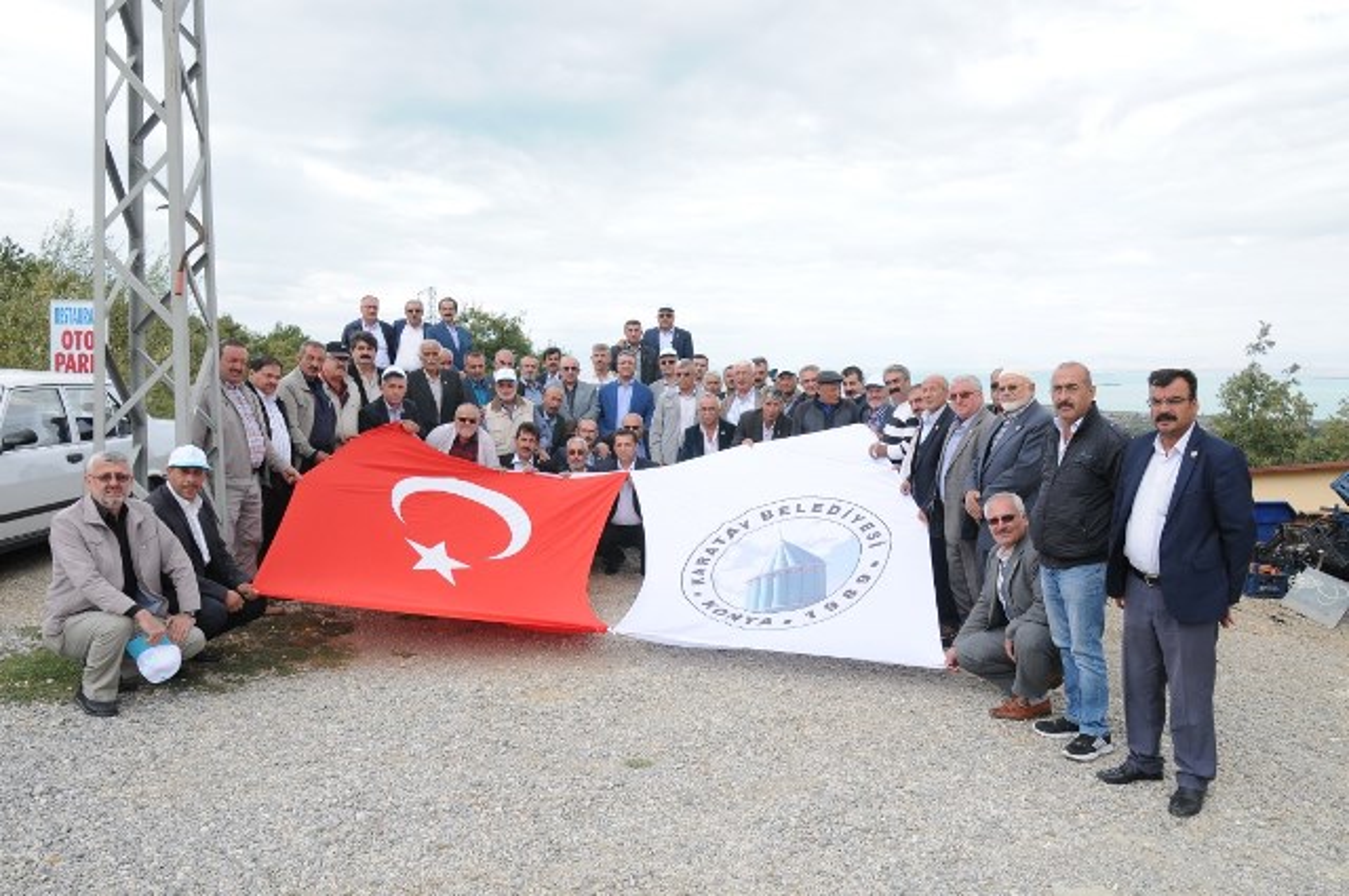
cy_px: 448
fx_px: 1010
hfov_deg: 67.4
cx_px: 674
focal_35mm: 27
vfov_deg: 47.8
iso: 320
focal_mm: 18
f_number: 9
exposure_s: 1/200
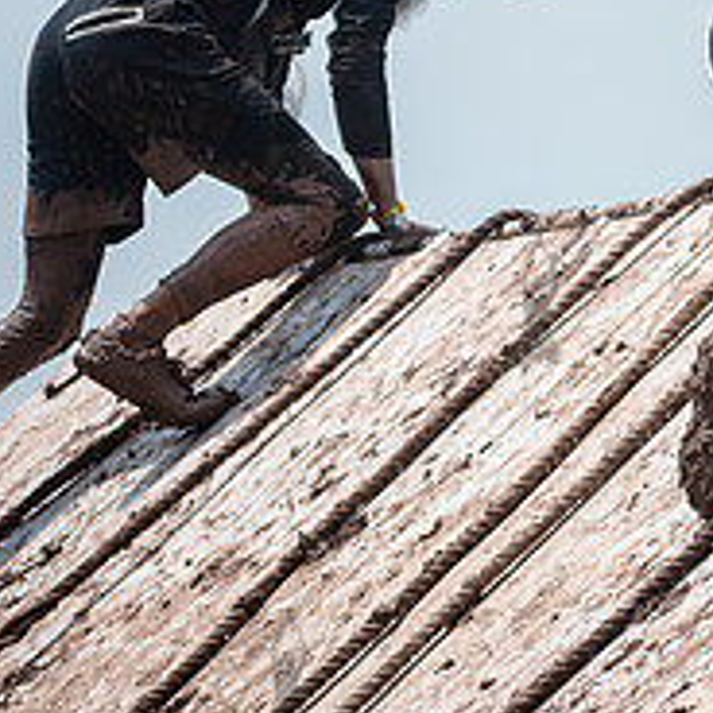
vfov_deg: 4.5
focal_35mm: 389
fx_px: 9065
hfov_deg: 4.5
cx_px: 1035
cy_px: 110
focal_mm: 145
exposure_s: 1/2000
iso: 250
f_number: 5
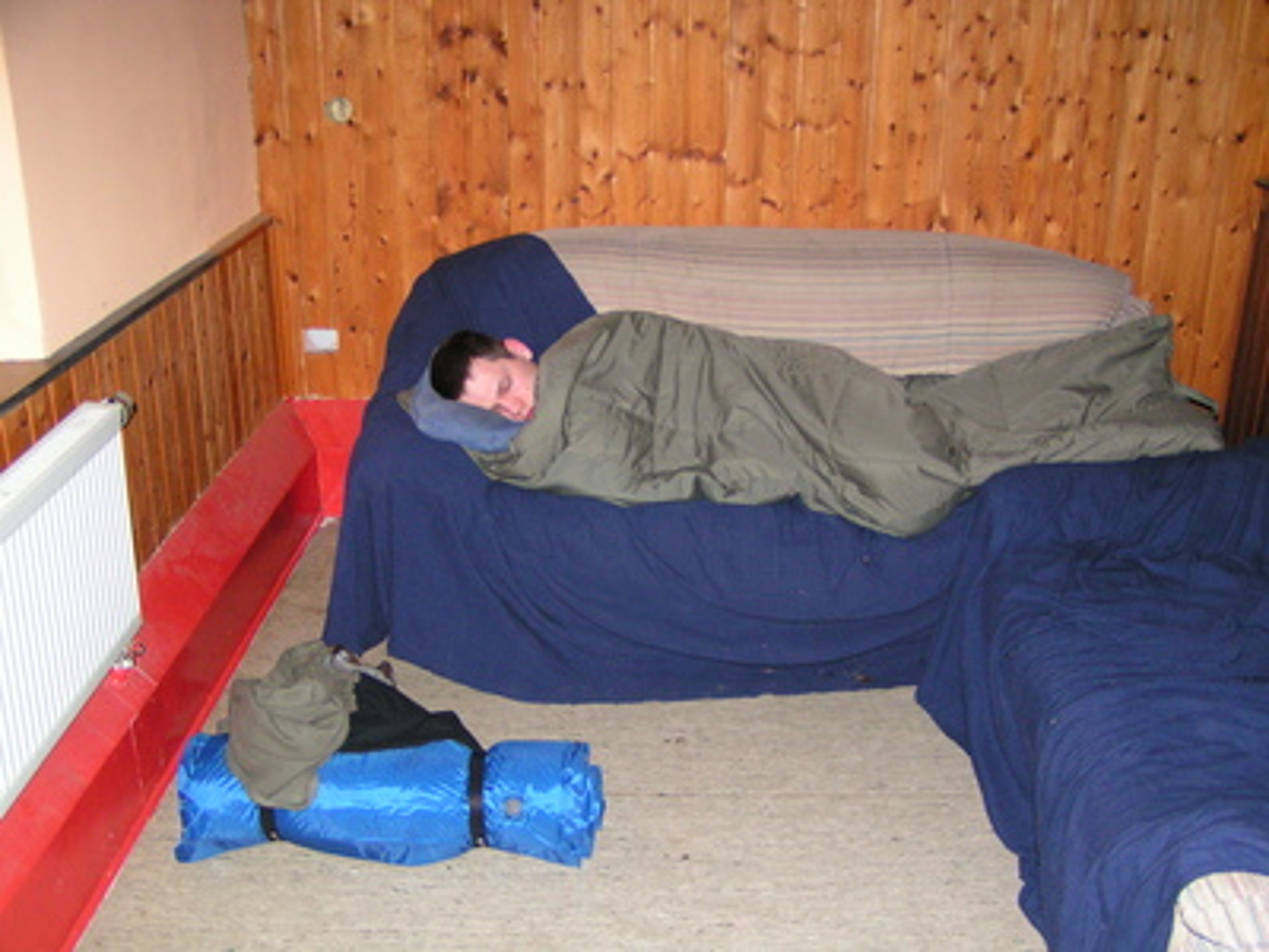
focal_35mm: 38
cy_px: 476
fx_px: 1393
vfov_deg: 37.7
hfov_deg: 49.0
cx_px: 634
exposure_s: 1/40
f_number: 2.8
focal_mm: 5.8
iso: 200
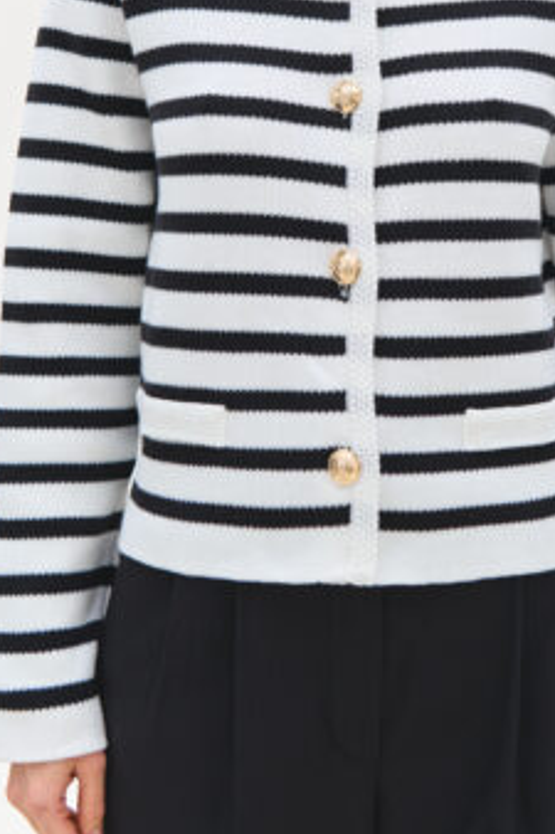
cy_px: 149
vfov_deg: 28.9
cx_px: 365
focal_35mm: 68
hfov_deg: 19.9
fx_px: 1574
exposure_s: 1/160
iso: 160
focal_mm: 34
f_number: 5
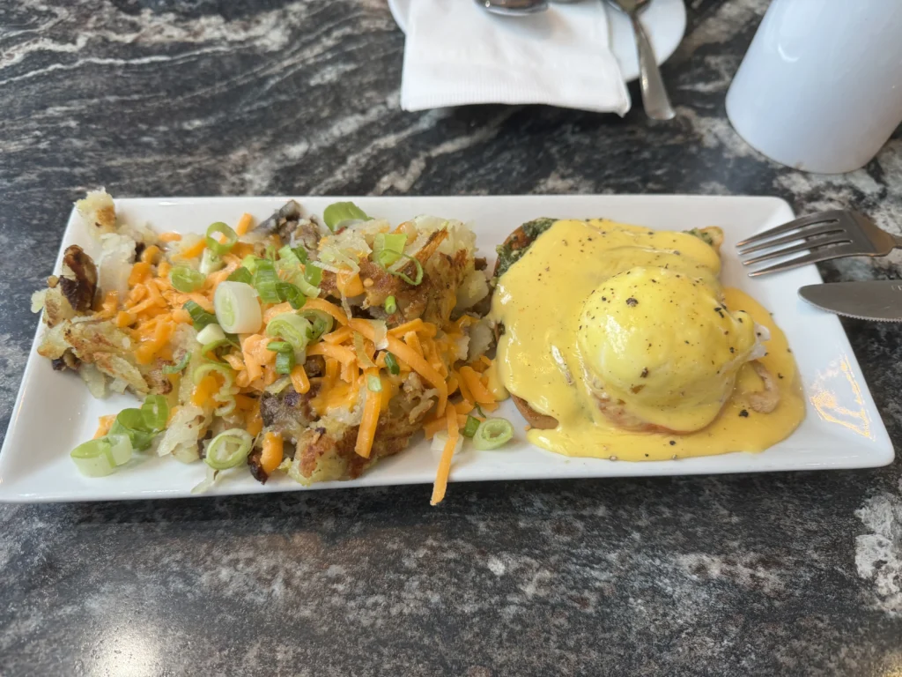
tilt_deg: -57.9
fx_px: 625
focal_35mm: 24
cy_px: 338
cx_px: 451
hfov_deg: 71.6
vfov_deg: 56.8
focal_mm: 6.76
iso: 160
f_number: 1.78
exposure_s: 1/120
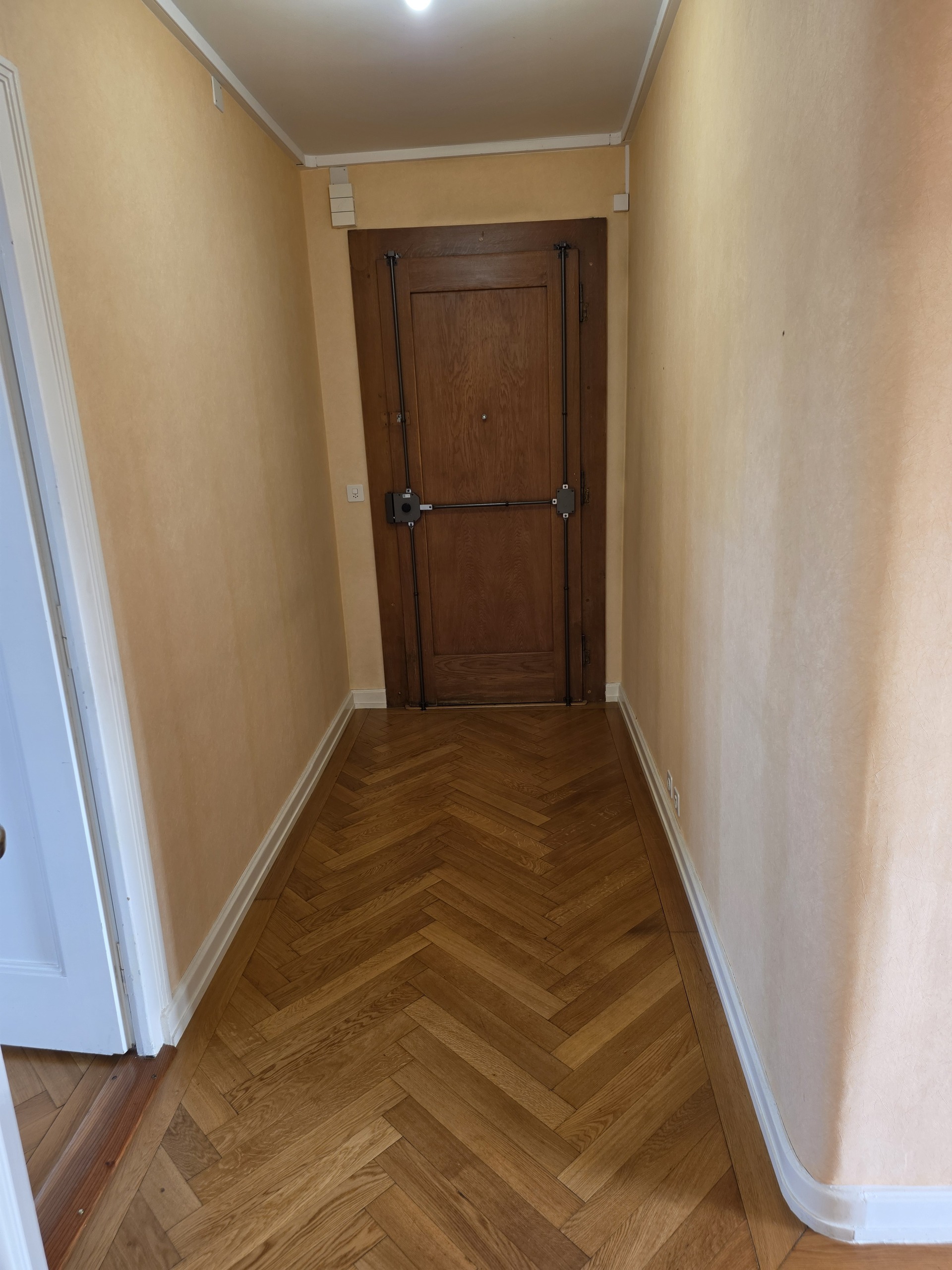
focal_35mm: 23
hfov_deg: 58.9
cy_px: 635
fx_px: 843
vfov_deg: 73.9
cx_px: 476
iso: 100
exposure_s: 1/50
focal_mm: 6.25
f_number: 1.7
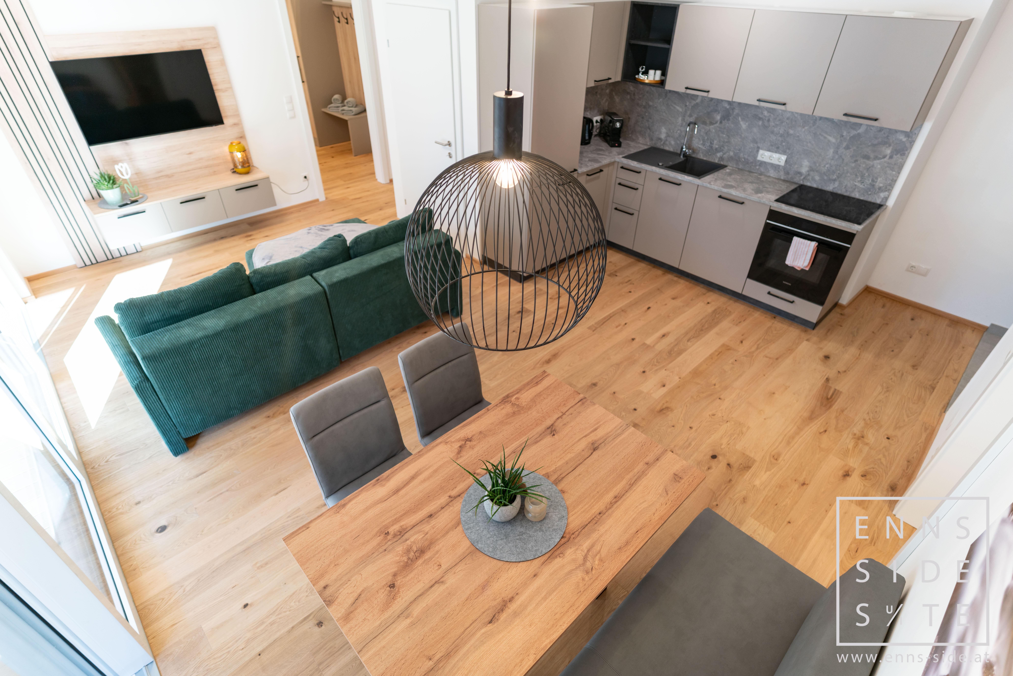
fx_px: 507
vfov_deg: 67.4
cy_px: 338
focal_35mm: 18
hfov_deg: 90.0
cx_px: 506
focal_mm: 18
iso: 200
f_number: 2.8
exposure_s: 1/60
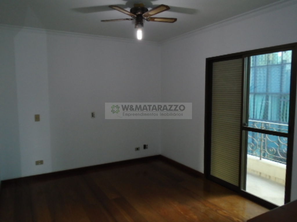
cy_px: 111
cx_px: 148
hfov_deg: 67.3
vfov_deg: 53.1
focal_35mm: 26
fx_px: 223
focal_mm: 4.6
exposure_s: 1/30
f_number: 3.2
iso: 200
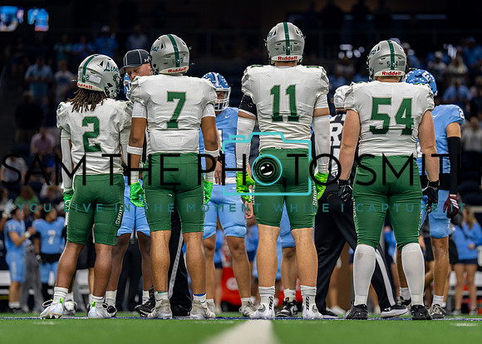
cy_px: 166
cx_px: 251
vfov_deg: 7.6
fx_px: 2585
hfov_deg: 10.7
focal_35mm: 189
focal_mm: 145
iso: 500
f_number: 2.8
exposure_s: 1/500
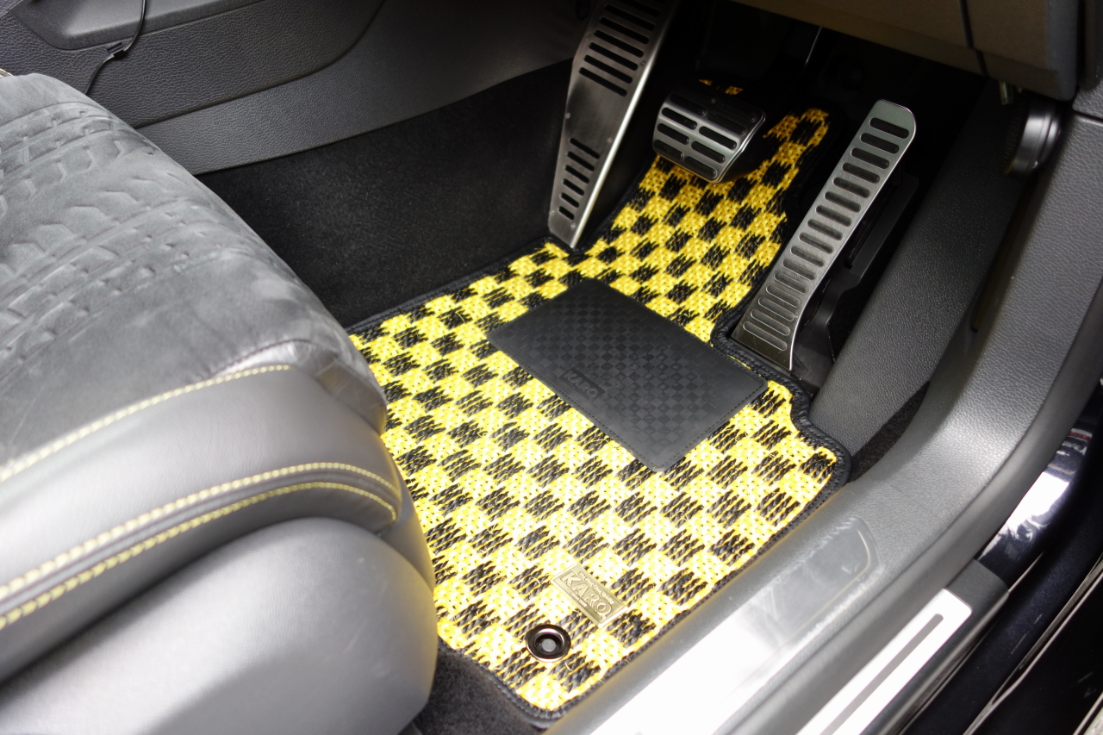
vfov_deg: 46.4
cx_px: 552
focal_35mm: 28
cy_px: 368
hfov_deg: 65.5
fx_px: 858
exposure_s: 1/60
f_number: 1.8
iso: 125
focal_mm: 10.4
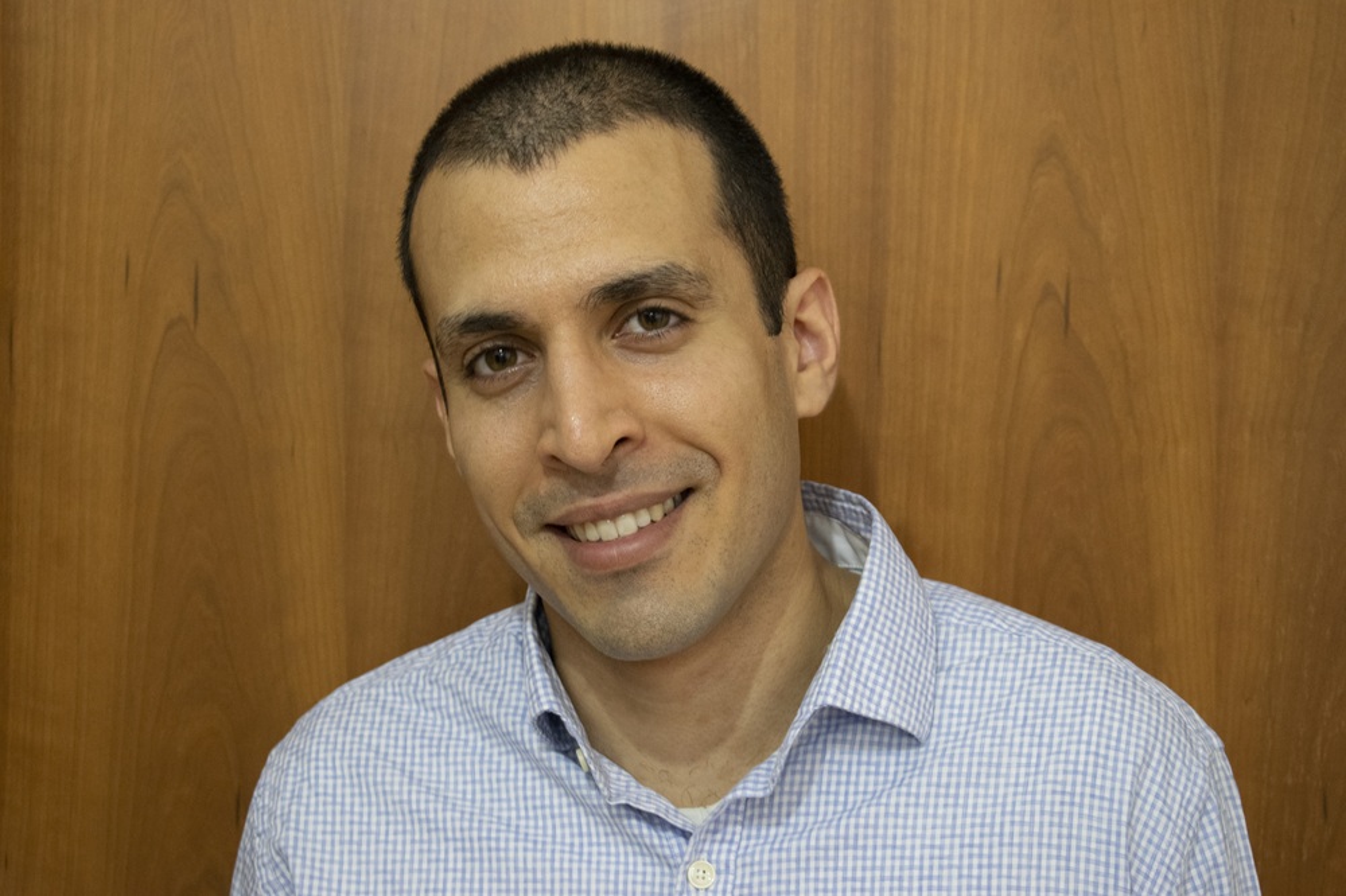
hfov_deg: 27.0
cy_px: 448
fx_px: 2803
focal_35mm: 75
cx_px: 673
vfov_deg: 18.2
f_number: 5.6
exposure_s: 1/15
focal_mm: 50
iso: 1600
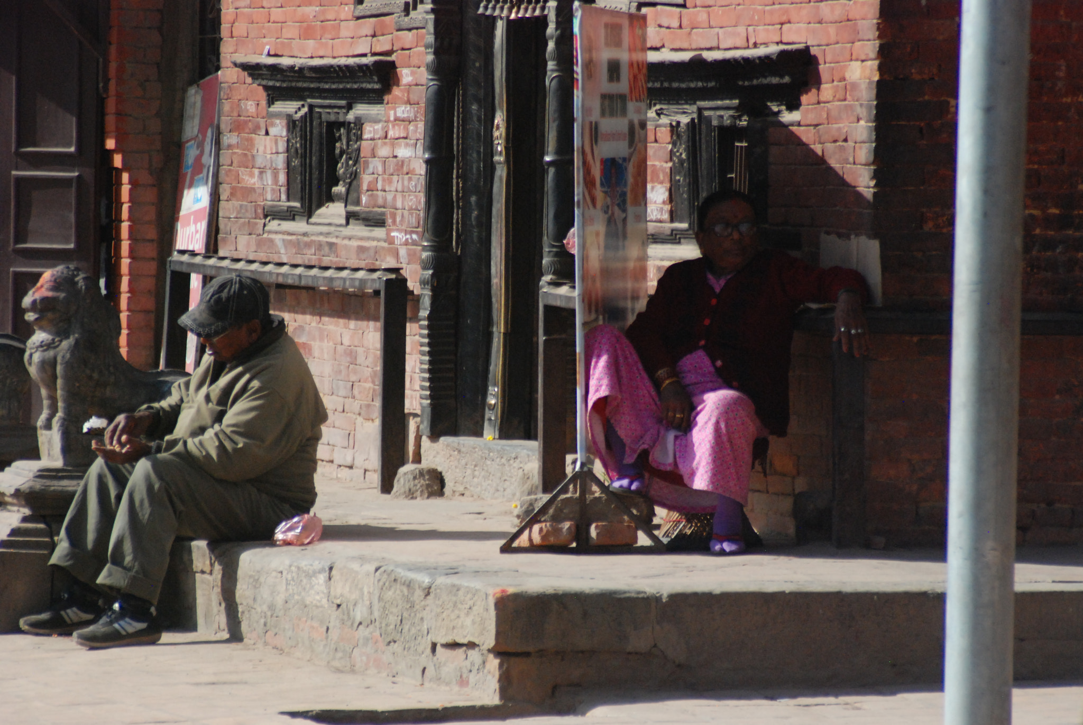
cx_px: 542
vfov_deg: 5.9
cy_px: 362
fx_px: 7003
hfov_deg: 8.8
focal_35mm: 232
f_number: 6.3
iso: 1000
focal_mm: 155
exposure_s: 1/2500
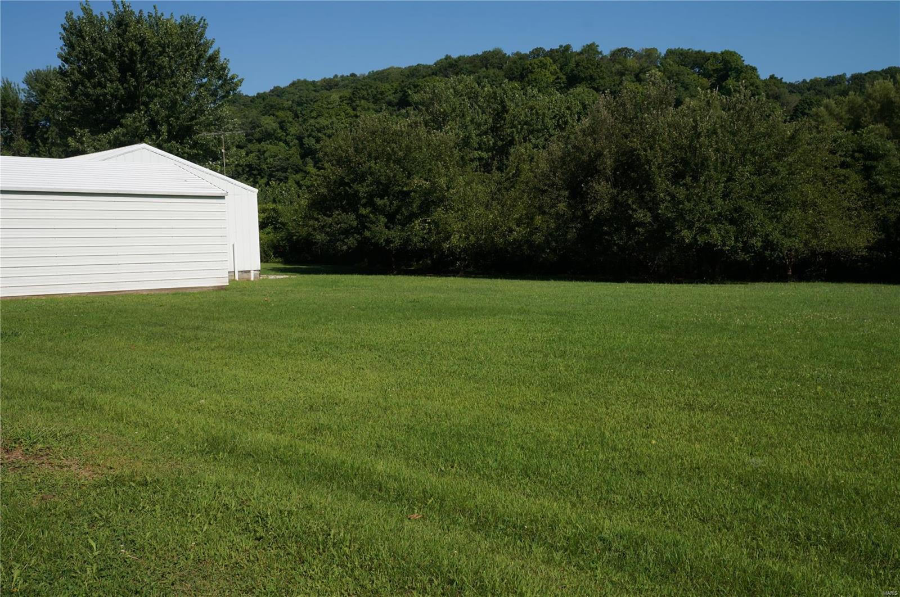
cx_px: 450
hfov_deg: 53.2
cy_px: 298
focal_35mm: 36
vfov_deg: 36.8
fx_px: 899
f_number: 13
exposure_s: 1/160
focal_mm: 24
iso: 100
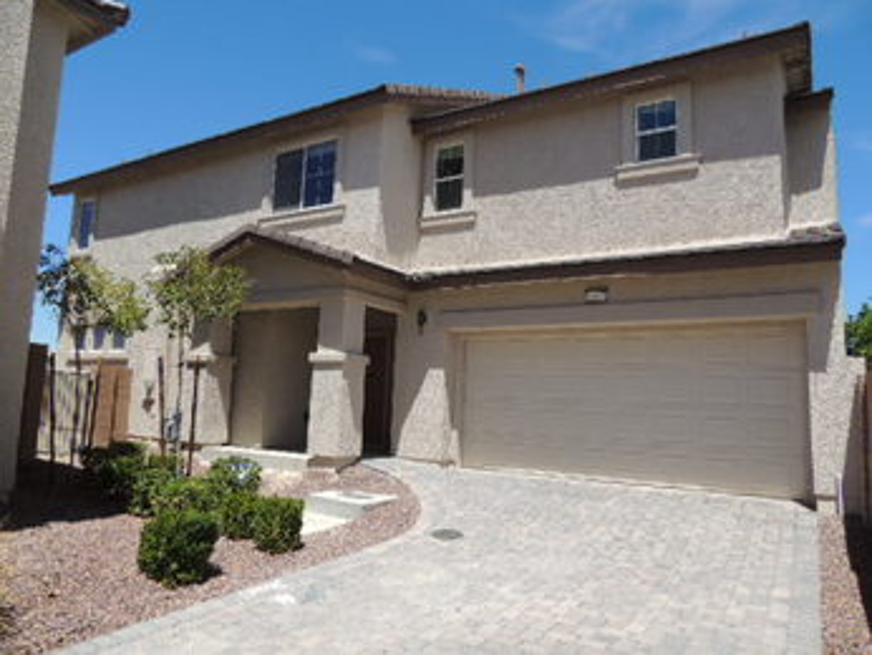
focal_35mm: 24
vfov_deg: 56.9
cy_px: 328
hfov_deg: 71.6
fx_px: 605
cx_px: 436
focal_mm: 4.3
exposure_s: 1/1250
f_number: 3
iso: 100
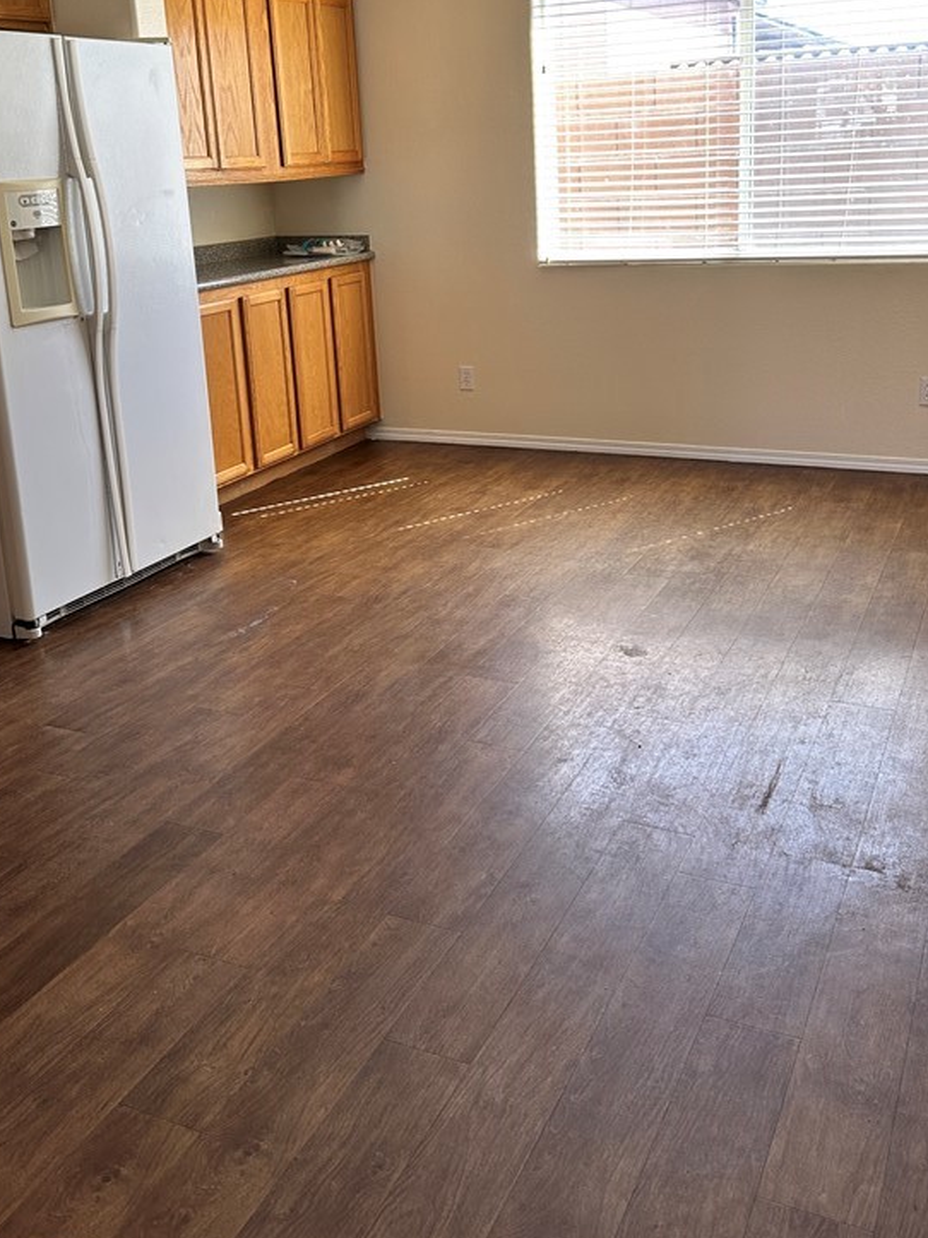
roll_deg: +2.6
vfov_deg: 53.1
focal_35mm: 34
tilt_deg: -12.8
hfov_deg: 41.8
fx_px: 1216
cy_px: 430
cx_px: 495
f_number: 1.78
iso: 64
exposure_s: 1/132
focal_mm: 6.86
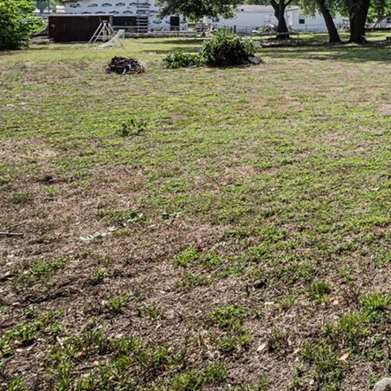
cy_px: 12
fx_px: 550
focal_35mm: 43
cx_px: 590
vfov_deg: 35.9
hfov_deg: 27.1
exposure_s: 1/200
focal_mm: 14
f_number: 13
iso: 100
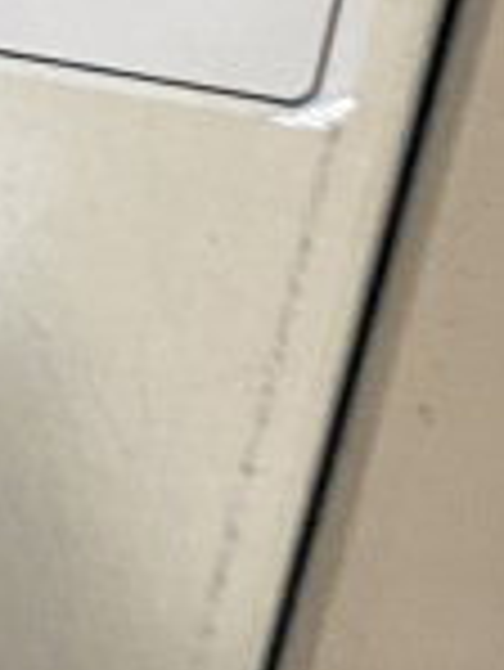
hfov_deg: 10.0
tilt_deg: -24.6
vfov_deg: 12.6
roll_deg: -5.8
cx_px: -333
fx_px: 2753
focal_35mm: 142
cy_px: -560
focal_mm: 4.25
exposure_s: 1/60
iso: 500
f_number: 1.8
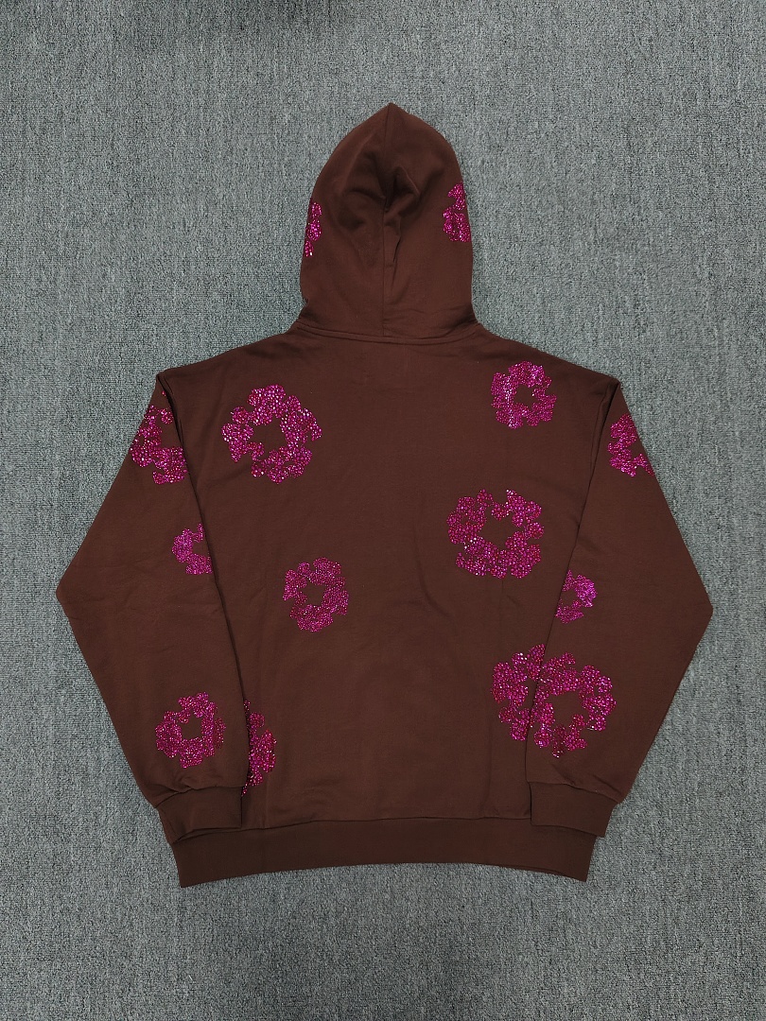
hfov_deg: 56.8
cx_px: 383
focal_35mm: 24
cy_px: 510
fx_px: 708
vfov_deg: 71.6
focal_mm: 5.56
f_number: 1.88
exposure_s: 1/100
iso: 1203
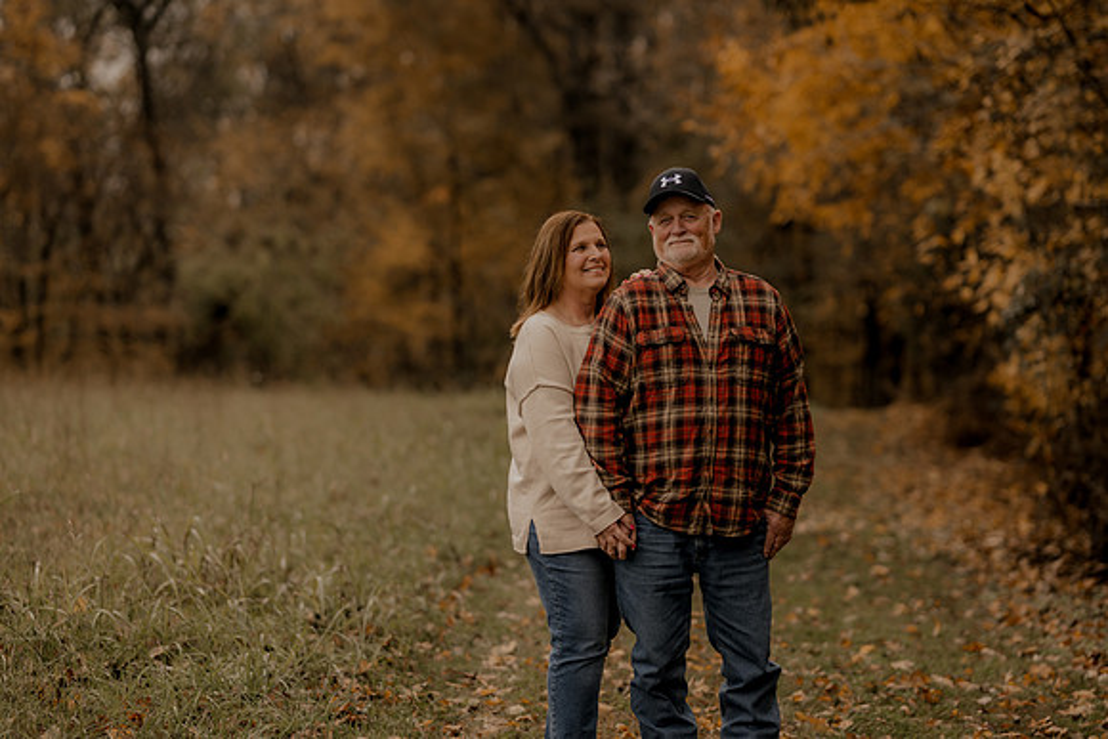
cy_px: 370
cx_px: 554
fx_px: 2617
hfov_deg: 23.9
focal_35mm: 85
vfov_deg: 16.1
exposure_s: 1/2500
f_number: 1.8
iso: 250
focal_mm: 85
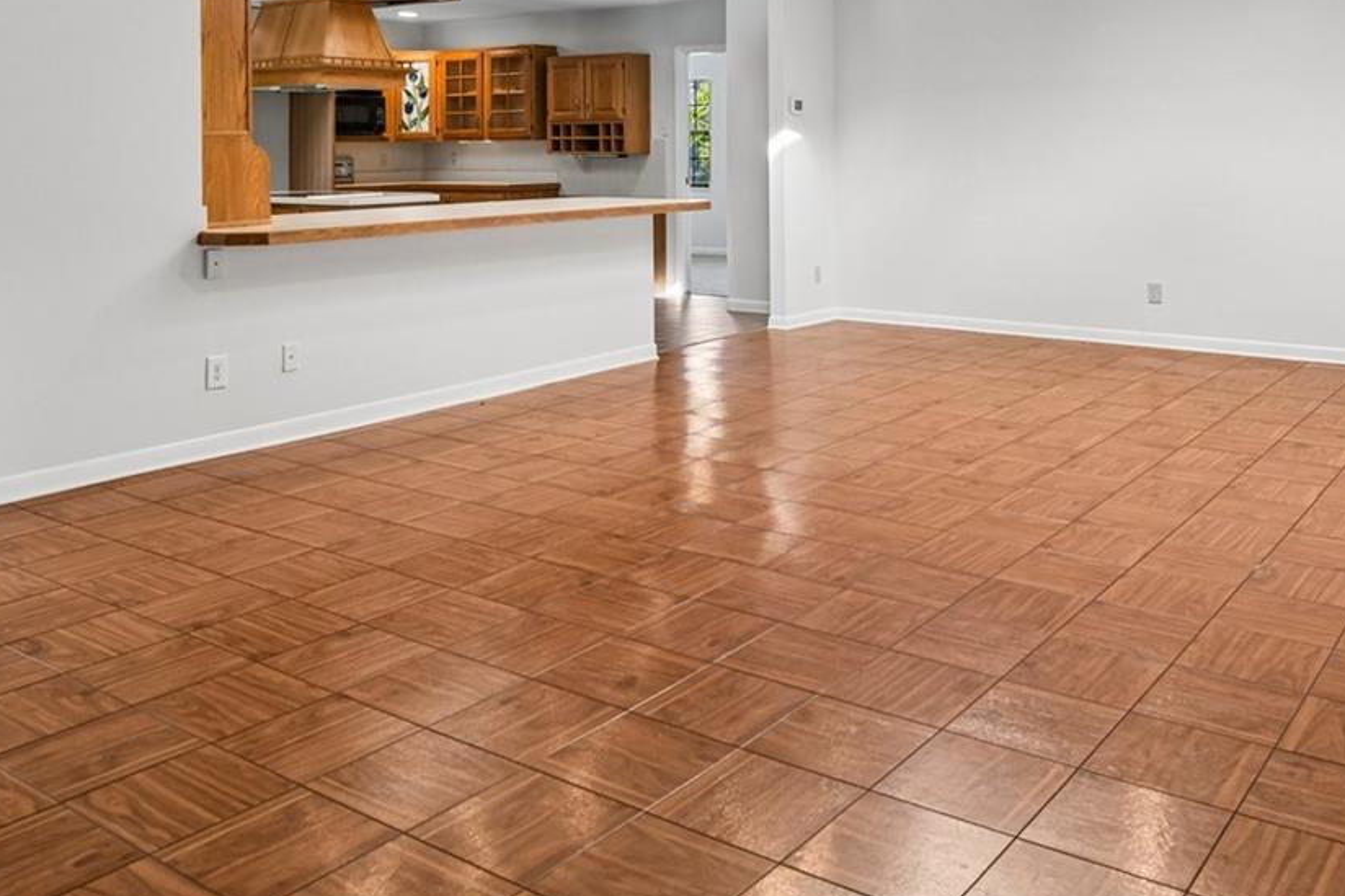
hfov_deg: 56.9
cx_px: 792
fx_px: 1233
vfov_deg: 38.4
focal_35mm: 33
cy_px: 170
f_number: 8
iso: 400
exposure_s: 1/50
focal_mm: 17
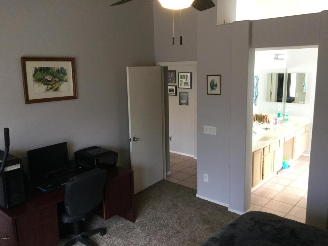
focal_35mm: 31
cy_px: 123
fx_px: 294
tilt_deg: -11.3
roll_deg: +0.2
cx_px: 164
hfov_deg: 58.4
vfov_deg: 45.4
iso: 80
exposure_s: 1/30
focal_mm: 3.3
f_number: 2.4
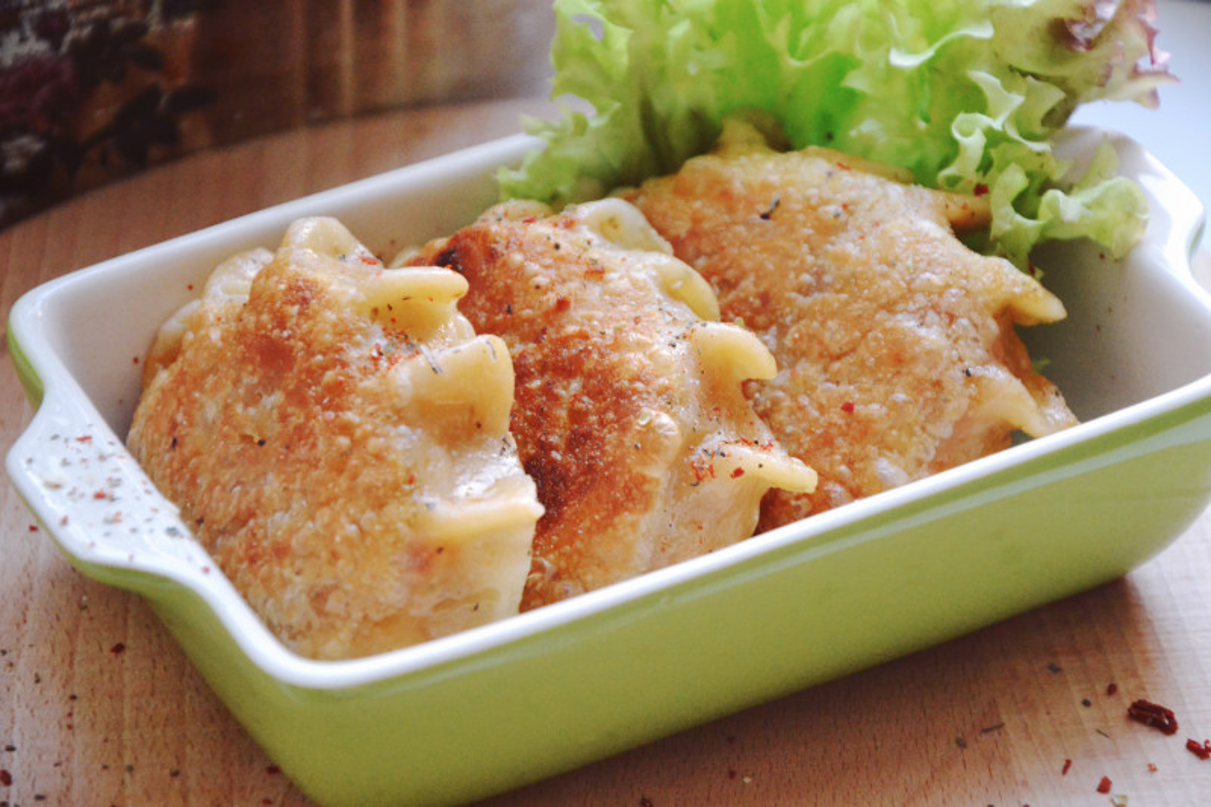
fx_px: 5297
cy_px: 404
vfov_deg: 8.7
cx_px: 606
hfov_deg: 13.0
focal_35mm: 158
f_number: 5.6
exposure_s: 1/60
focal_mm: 105
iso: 2200
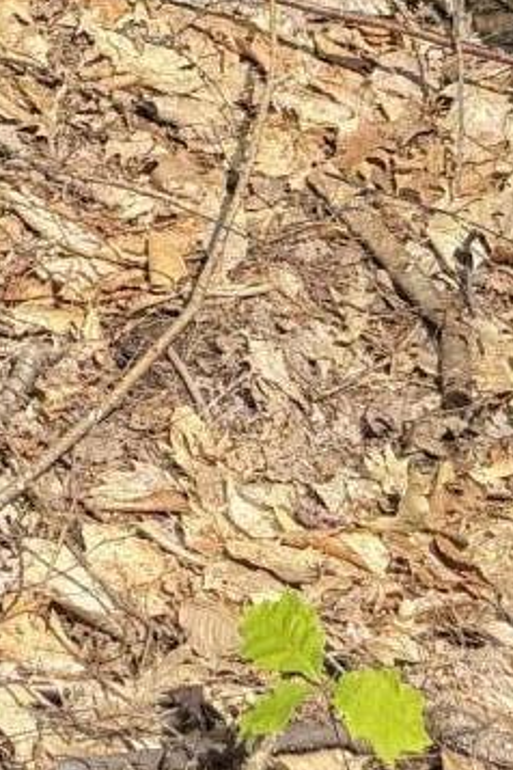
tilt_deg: -0.6
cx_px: -231
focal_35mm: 140
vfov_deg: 11.8
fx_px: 2992
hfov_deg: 9.5
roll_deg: -0.3
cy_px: -1106
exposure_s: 1/1385
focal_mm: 6.76
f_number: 1.78
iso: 80
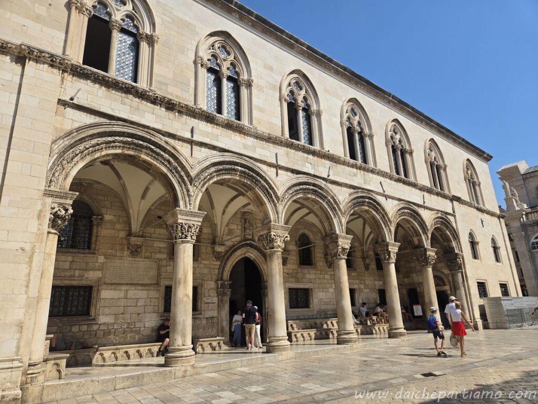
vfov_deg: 58.9
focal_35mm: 23
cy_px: 202
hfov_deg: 73.9
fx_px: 357
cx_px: 269
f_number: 1.8
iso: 25
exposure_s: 1/2805
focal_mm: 5.4
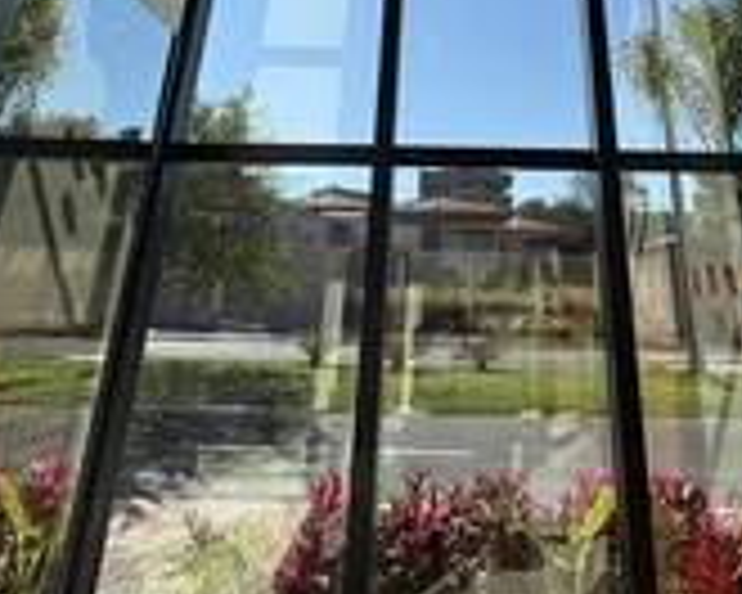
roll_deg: -1.5
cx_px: 454
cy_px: -104
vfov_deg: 36.4
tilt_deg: +28.6
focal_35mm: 32
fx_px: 703
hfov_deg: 55.1
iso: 50
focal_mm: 2.22
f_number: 2.2
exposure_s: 1/770
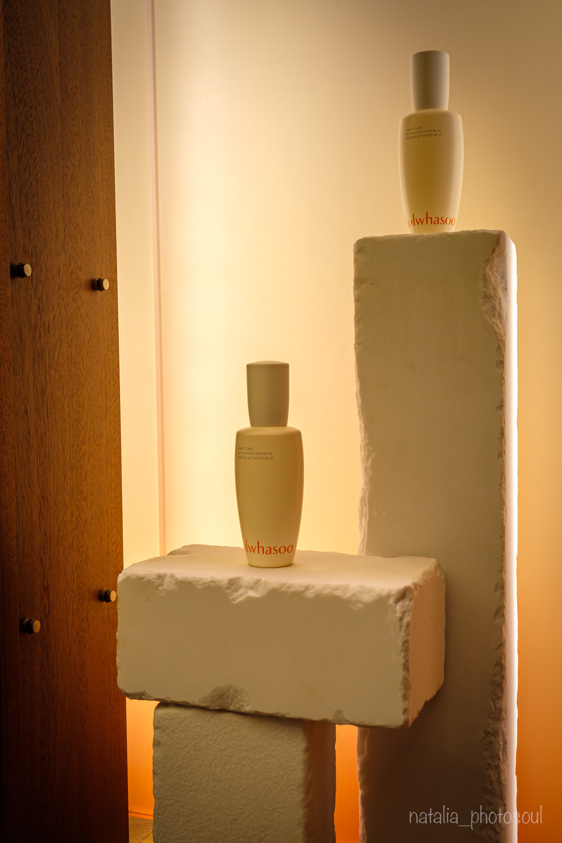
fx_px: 960
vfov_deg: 47.4
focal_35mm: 41
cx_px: 281
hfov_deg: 32.6
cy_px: 422
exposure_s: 1/125
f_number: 5.6
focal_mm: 27.4
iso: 200
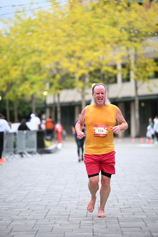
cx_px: 79
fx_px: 954
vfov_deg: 14.1
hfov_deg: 9.5
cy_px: 118
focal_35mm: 145
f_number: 2.8
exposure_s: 1/2000
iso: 640
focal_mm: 145
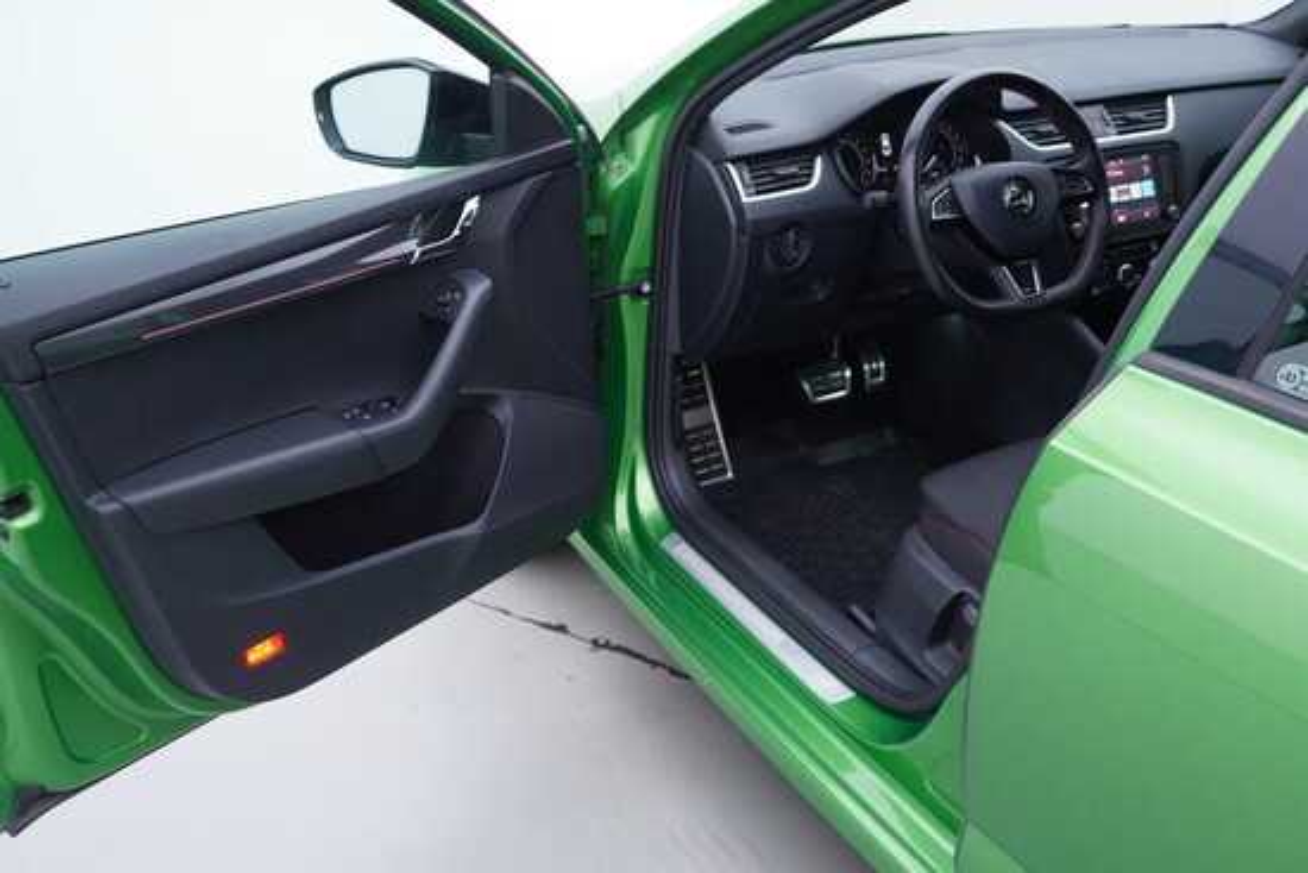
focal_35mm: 36
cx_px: 654
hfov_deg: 53.1
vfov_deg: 36.9
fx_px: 1308
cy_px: 436
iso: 125
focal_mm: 24
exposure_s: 1/40
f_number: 2.8
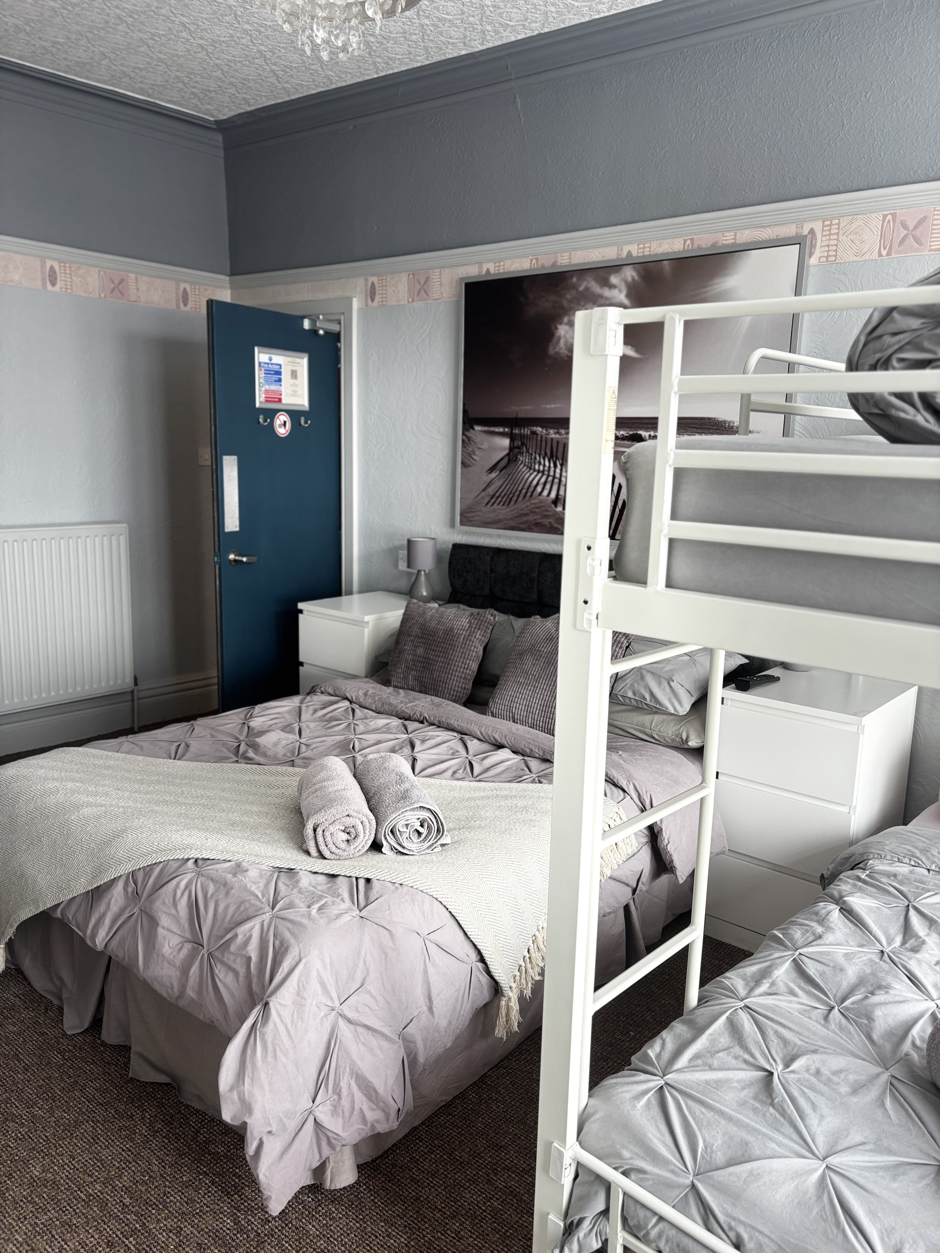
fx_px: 941
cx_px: 470
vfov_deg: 67.3
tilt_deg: -15.3
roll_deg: -2.6
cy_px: 626
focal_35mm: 26
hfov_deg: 53.1
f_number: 1.6
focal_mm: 5.96
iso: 64
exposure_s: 1/121
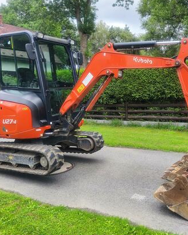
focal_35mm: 31
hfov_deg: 46.5
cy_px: 119
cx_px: 122
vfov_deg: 57.2
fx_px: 216
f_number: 1.65
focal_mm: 6.18
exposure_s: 1/125
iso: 50
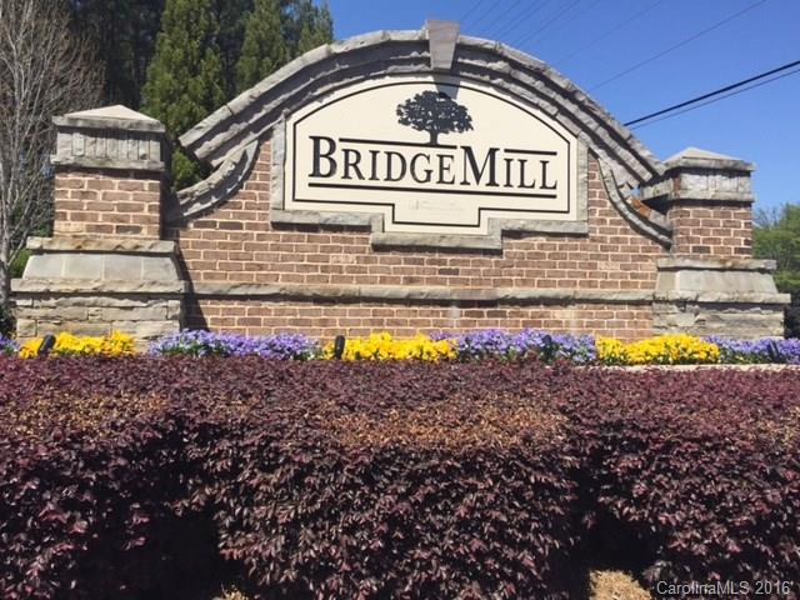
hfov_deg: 61.7
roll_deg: -1.8
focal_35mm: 29
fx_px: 670
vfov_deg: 48.2
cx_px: 400
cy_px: 300
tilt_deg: -0.4
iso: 32
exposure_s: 1/2475
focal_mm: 4.15
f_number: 2.2
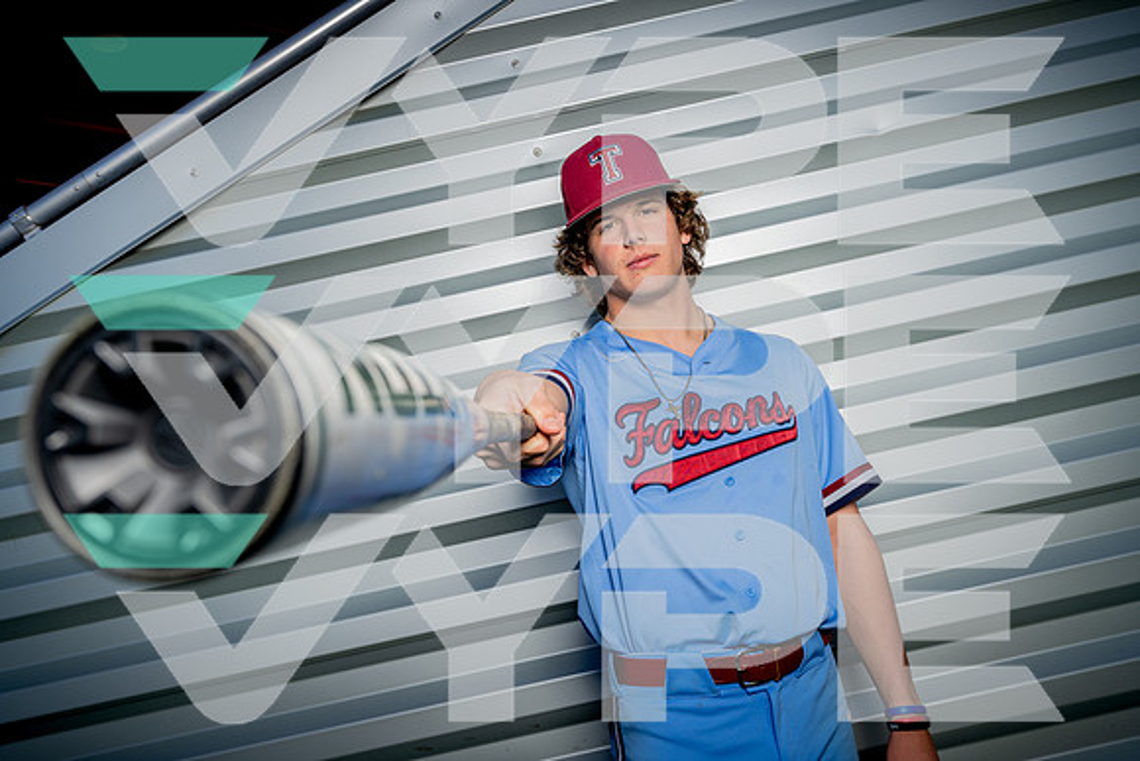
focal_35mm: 34
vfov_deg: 38.9
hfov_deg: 55.8
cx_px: 570
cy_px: 380
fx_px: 1077
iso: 125
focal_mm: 34
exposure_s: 1/250
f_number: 8
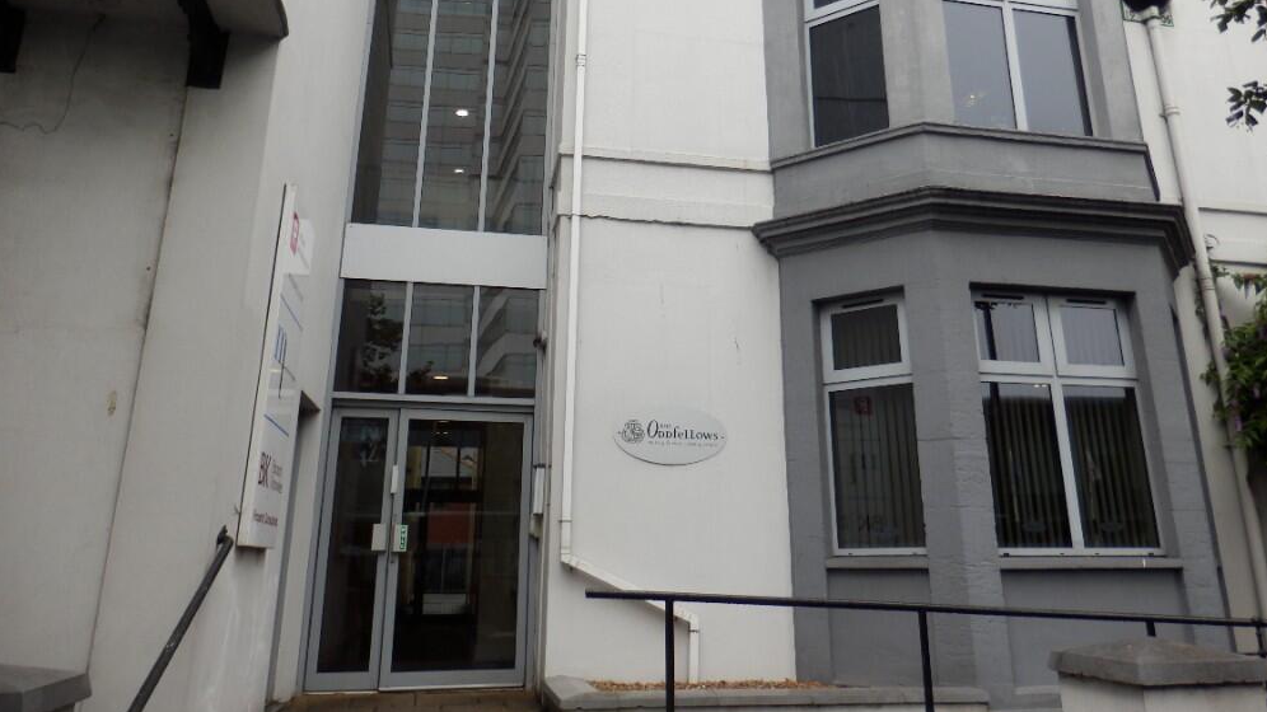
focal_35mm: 28
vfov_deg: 41.0
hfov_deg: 67.9
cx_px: 645
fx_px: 941
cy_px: 238
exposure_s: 1/160
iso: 80
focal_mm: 4.5
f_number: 3
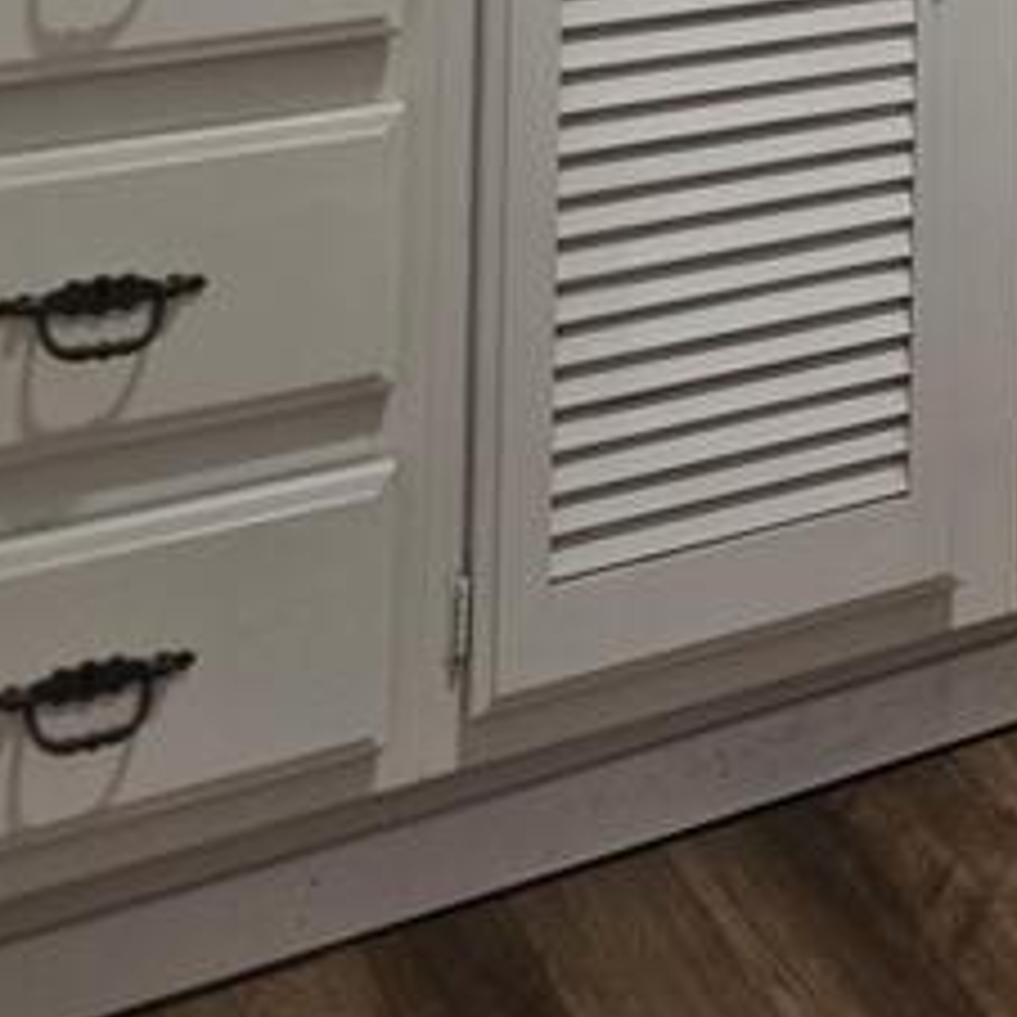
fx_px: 2293
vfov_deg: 20.4
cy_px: -626
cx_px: 1102
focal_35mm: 69
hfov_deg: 23.5
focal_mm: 6.3
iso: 64
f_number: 1.7
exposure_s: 1/120
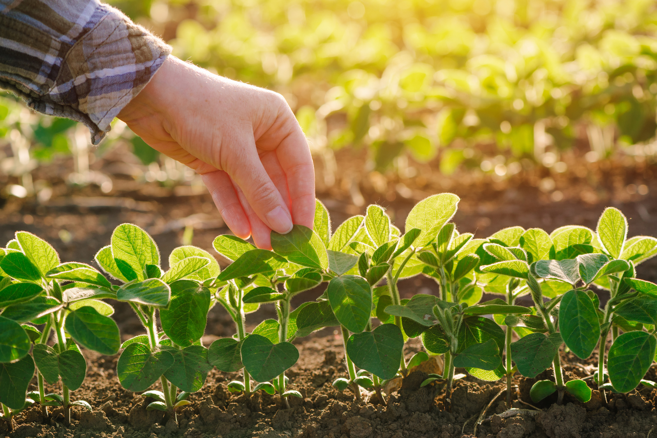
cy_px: 219
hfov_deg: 19.4
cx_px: 328
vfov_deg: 13.1
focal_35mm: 105
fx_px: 1917
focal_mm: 105
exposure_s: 1/500
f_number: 8
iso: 250
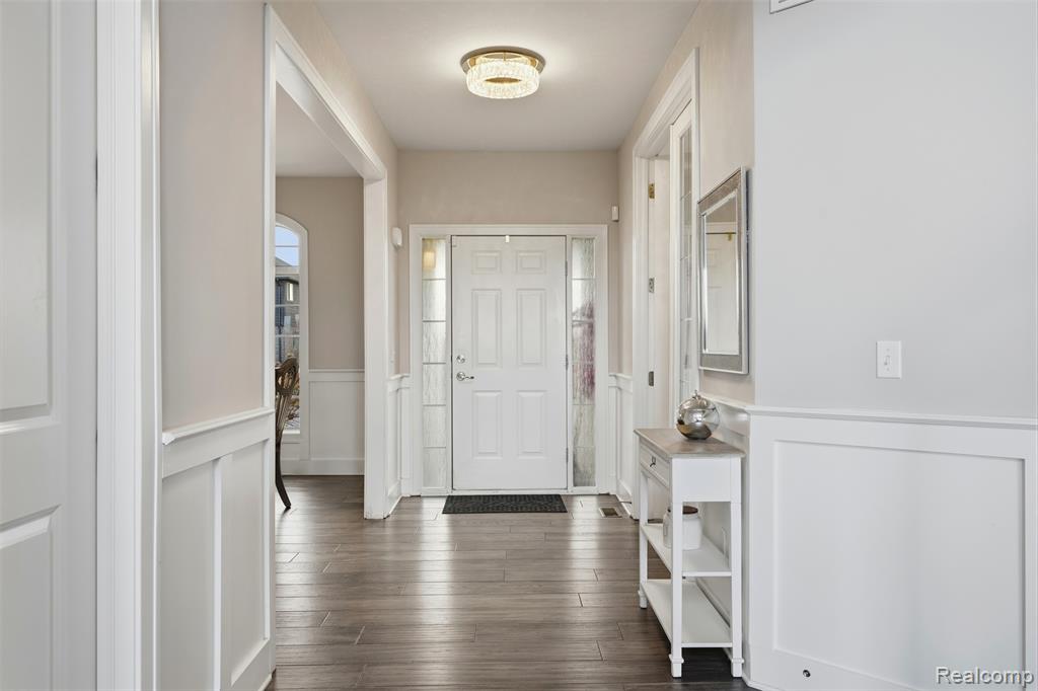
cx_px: 519
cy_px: 346
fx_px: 721
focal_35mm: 25
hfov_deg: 71.5
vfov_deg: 51.3
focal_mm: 25
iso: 250
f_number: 8
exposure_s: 1/320
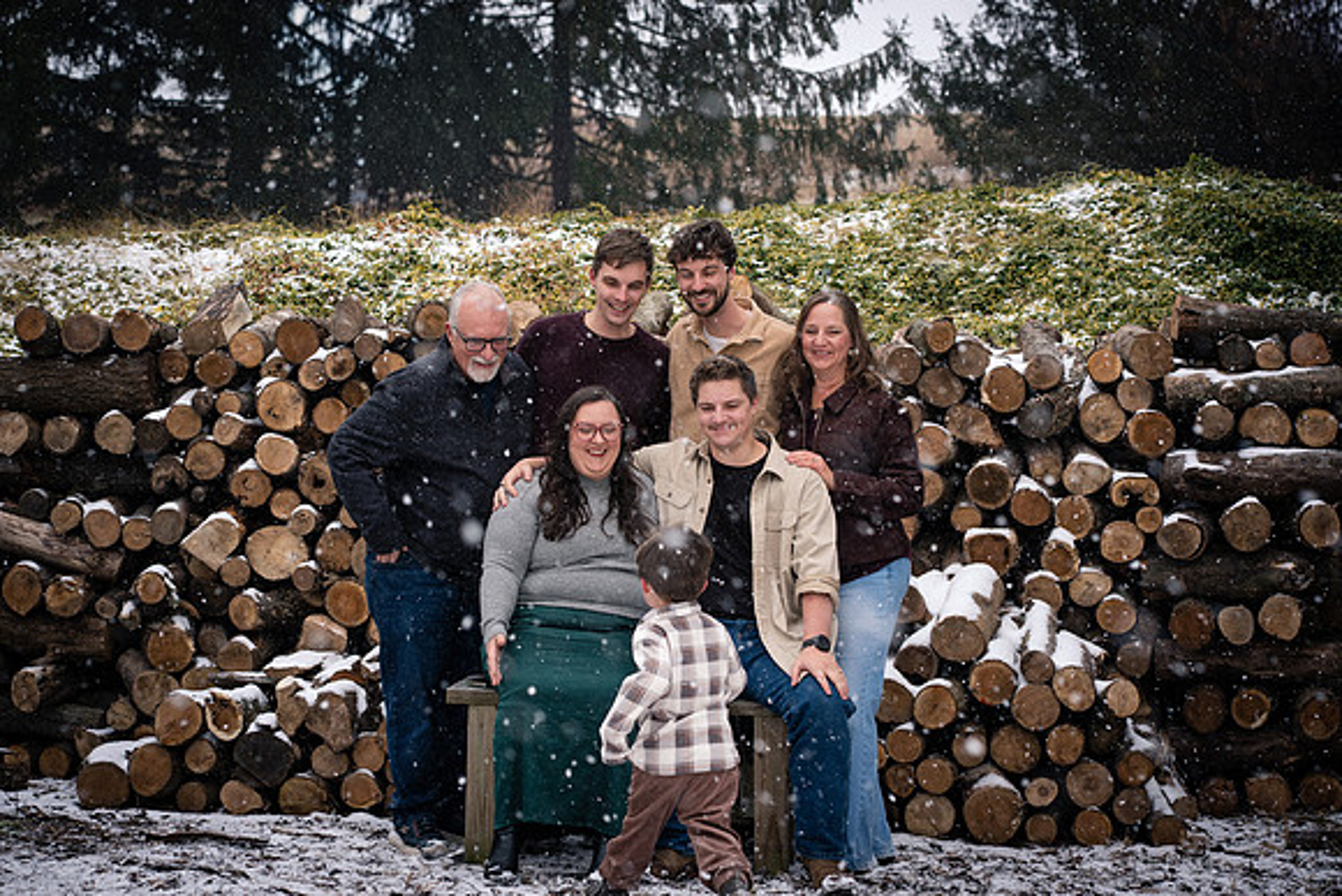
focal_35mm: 85
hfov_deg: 23.9
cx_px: 671
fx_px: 3169
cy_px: 448
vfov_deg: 16.1
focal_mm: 85
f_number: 5.6
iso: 320
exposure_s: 1/320
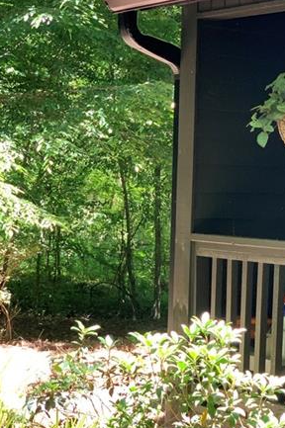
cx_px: 267
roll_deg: -3.6
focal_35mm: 96
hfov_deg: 14.1
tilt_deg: +1.2
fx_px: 1142
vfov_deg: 21.2
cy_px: 172
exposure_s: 1/114
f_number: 2.4
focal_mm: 6
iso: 125
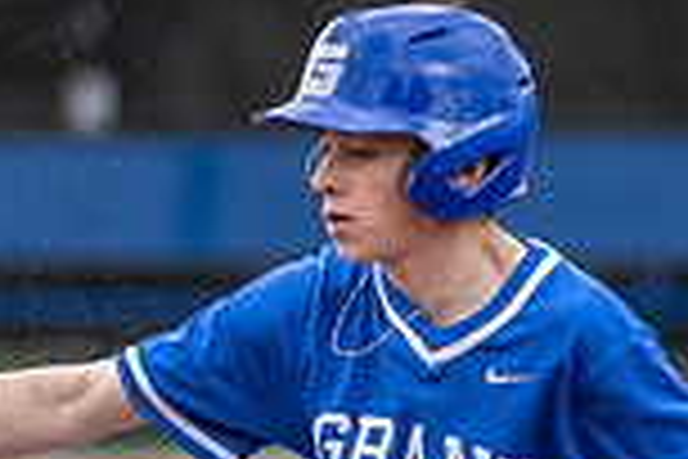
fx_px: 35104
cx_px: 138
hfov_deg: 1.1
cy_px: 410
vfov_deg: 0.7
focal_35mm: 1837
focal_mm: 360
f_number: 5.6
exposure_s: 1/1000
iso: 2500
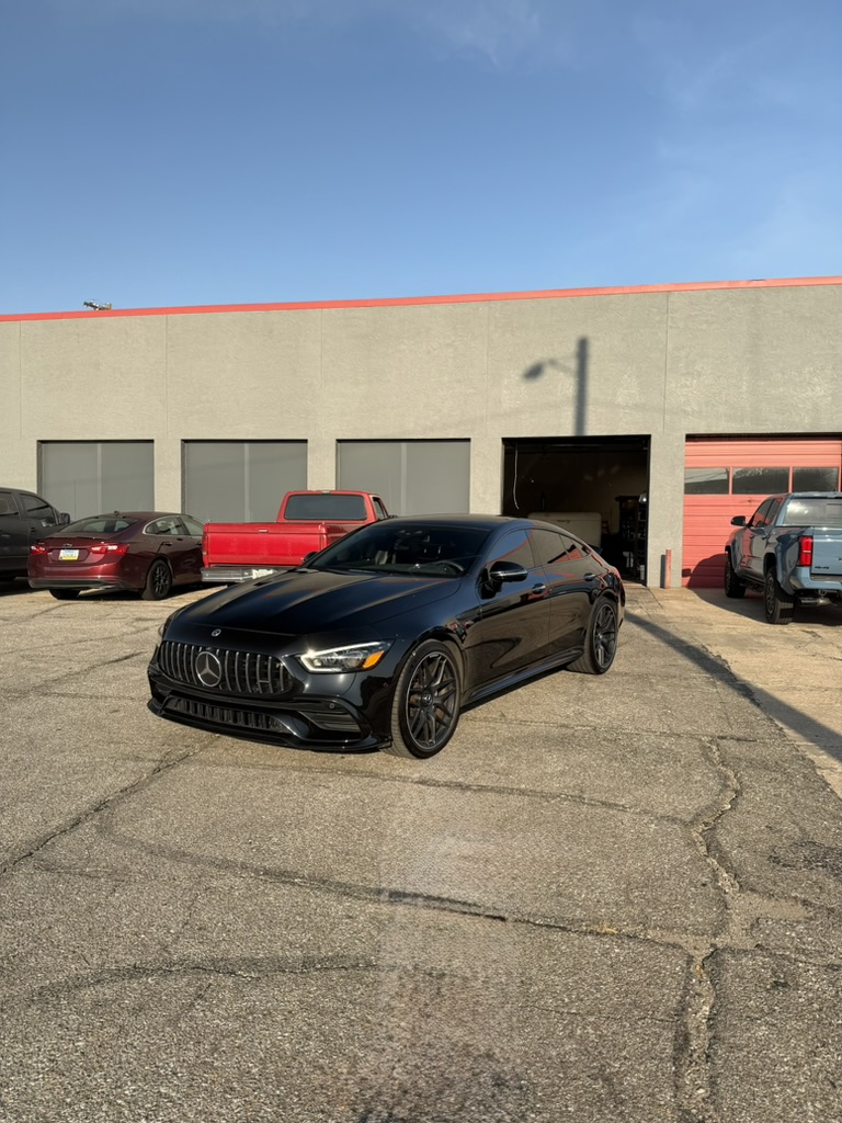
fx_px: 778
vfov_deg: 71.6
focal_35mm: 24
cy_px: 562
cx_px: 421
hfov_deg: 56.8
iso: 80
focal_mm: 6.76
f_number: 1.78
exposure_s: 1/1337
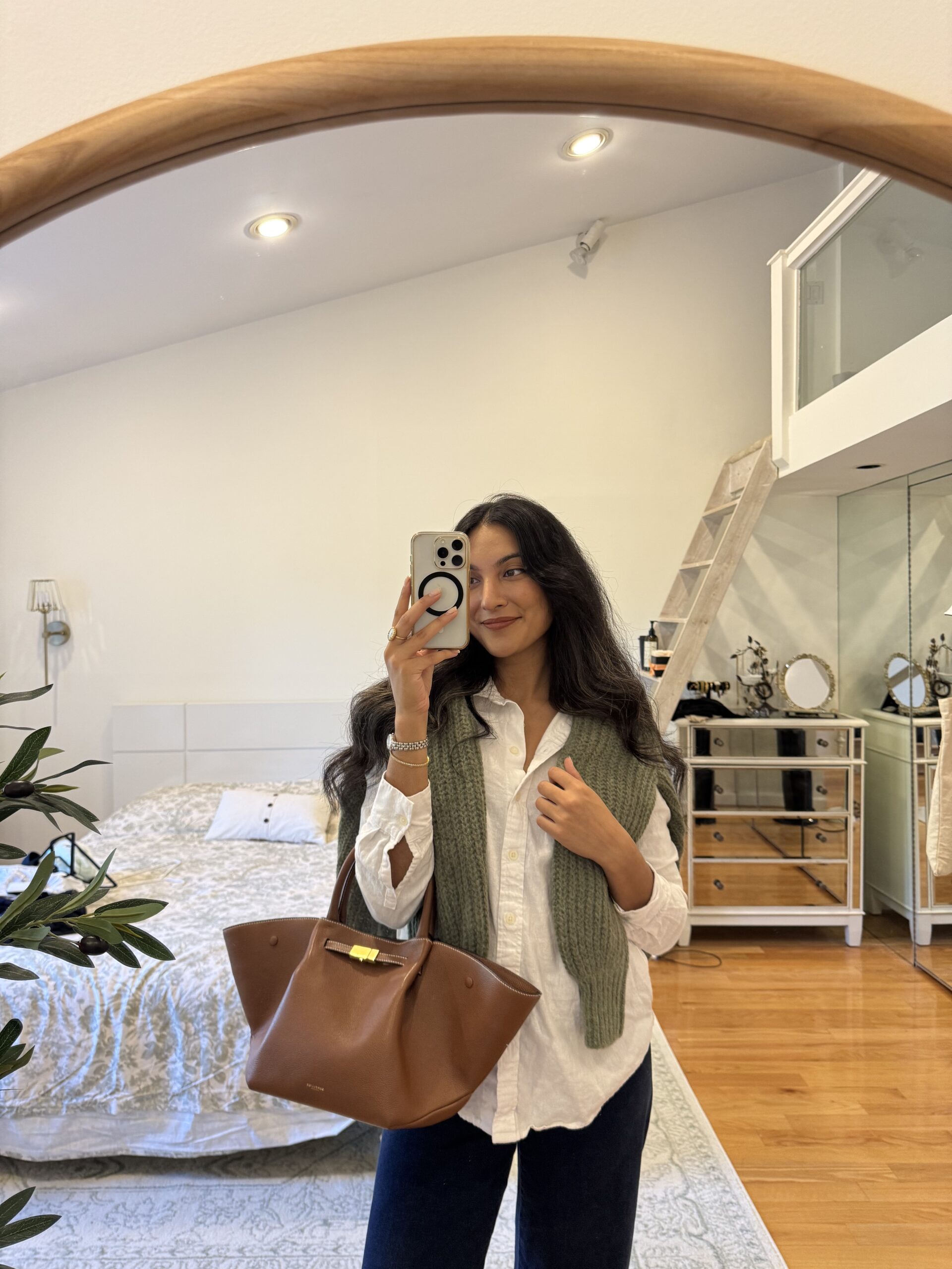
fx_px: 880
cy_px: 634
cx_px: 476
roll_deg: +1.0
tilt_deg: -8.8
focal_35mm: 24
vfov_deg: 71.6
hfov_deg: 56.8
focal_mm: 6.76
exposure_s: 1/60
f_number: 1.78
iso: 200
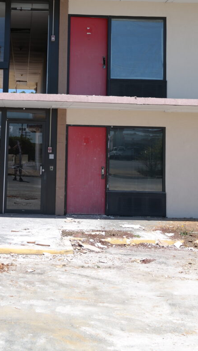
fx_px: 429
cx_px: 34
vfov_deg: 43.8
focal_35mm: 46
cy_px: 109
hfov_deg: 25.4
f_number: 6.3
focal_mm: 20
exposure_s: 1/250
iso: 100
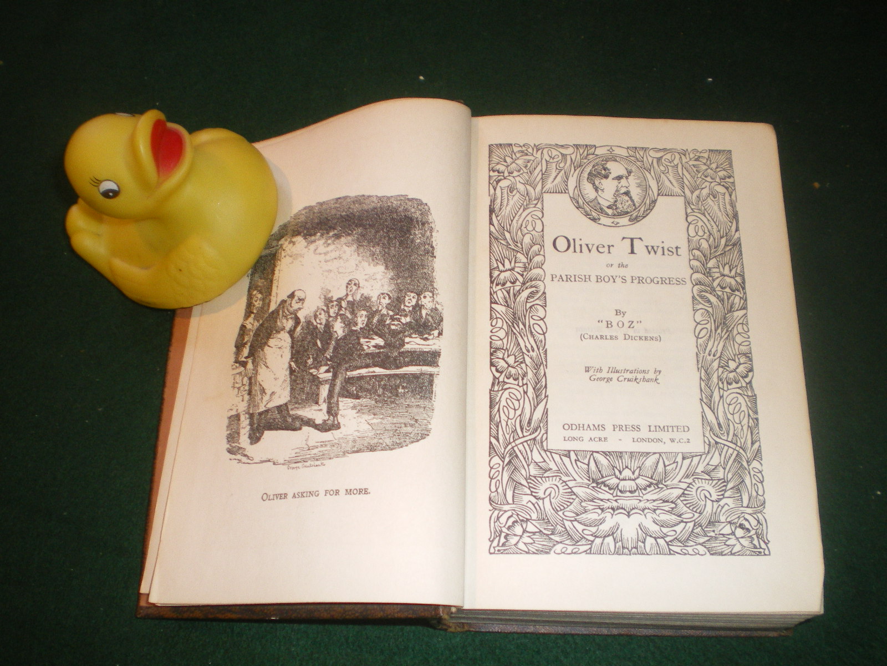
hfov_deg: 49.0
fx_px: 974
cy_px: 333
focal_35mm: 38
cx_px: 444
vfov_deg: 37.7
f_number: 3.1
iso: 200
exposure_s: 1/50
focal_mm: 6.3
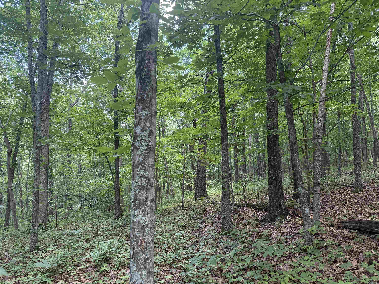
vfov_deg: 56.8
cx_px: 190
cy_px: 142
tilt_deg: +4.2
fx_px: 263
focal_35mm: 24
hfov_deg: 71.6
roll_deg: -0.2
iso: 200
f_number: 1.78
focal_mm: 6.76
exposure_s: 1/128
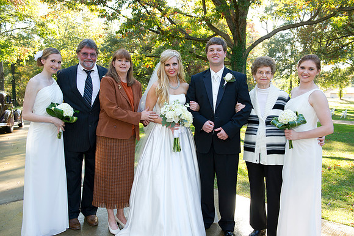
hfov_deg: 58.7
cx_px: 177
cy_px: 118
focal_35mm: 32
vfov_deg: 41.1
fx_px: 314
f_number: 5.6
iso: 500
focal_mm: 32
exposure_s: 1/200
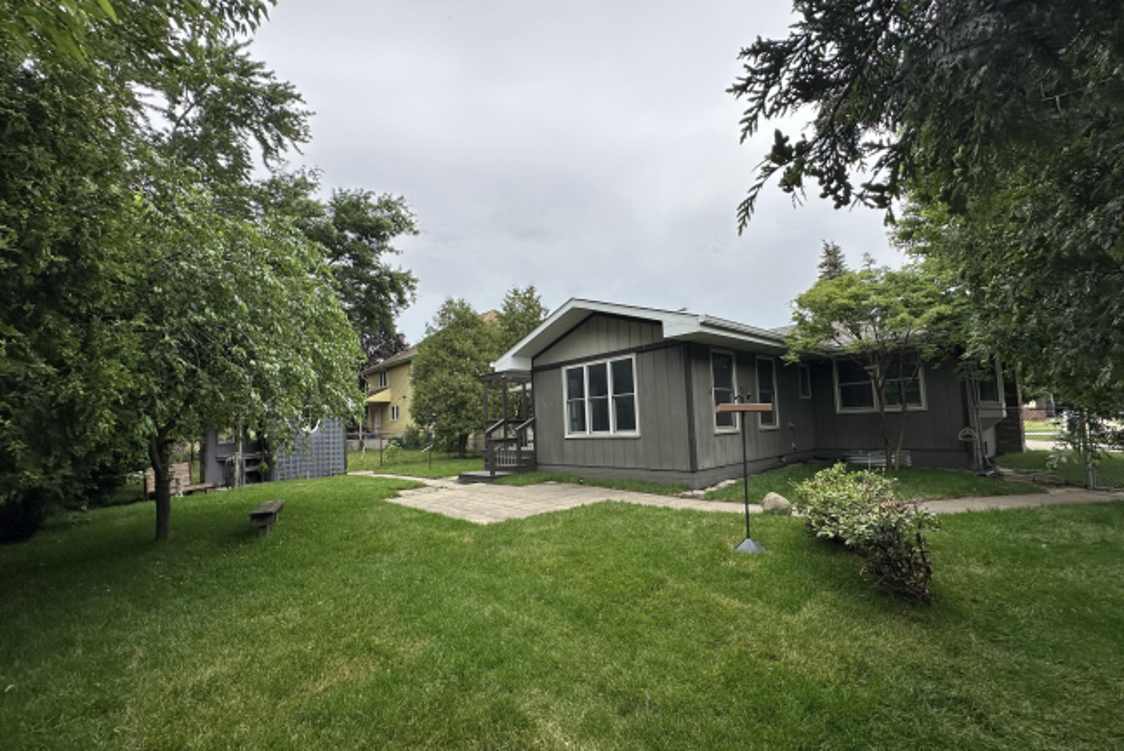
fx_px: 469
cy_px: 396
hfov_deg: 100.4
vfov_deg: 77.3
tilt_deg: +2.8
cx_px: 572
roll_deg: +2.7
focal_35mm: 15
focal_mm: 2.22
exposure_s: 1/716
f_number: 2.2
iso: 40
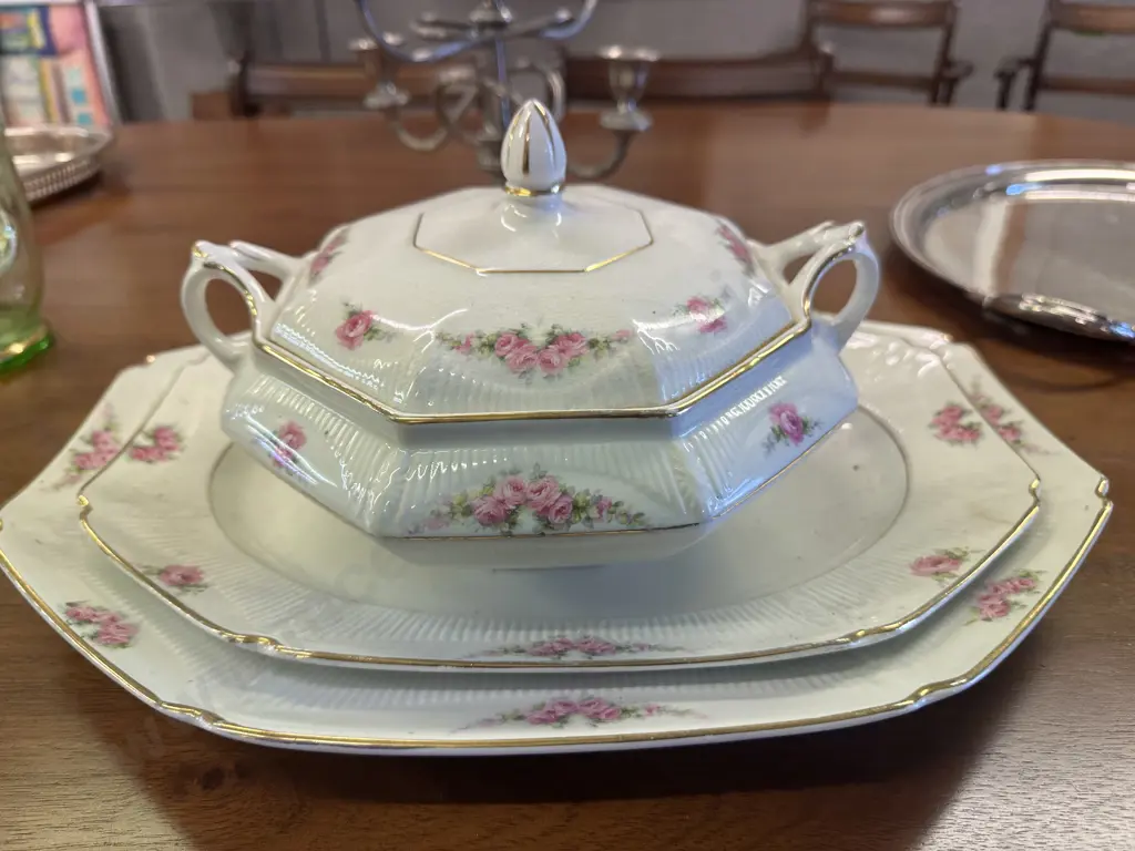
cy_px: 426
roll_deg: +1.1
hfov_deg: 71.6
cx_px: 568
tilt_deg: -30.7
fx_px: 787
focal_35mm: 24
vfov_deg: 56.8
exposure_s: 1/100
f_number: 1.78
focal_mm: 6.86
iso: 100
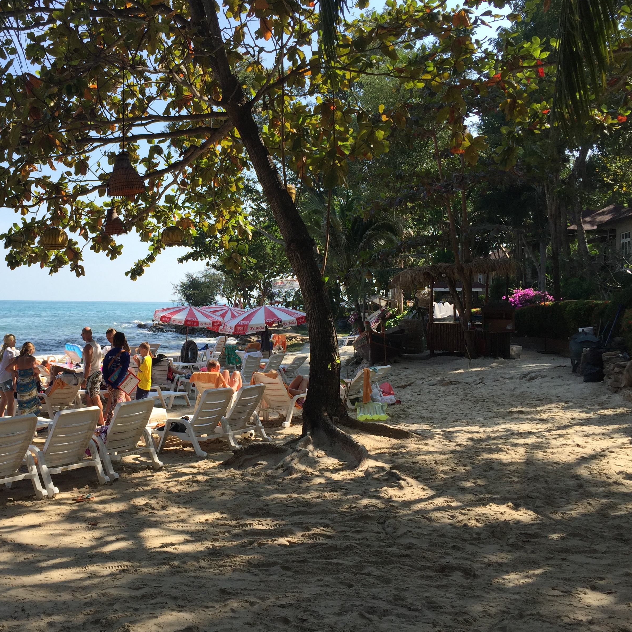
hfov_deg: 46.4
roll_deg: -1.3
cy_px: 312
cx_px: 206
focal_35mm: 35
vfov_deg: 47.2
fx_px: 723
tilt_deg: -1.0
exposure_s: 1/1276
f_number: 2.2
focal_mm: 4.15
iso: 32
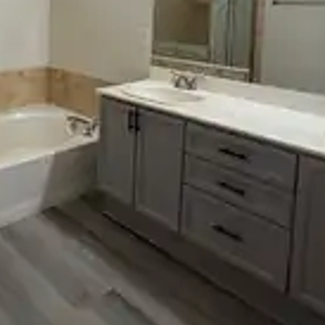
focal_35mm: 36
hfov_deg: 43.4
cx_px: 55
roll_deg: -1.2
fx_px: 382
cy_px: 36
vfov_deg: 42.4
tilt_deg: -5.5
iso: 125
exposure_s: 1/120
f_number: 2.2
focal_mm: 2.22
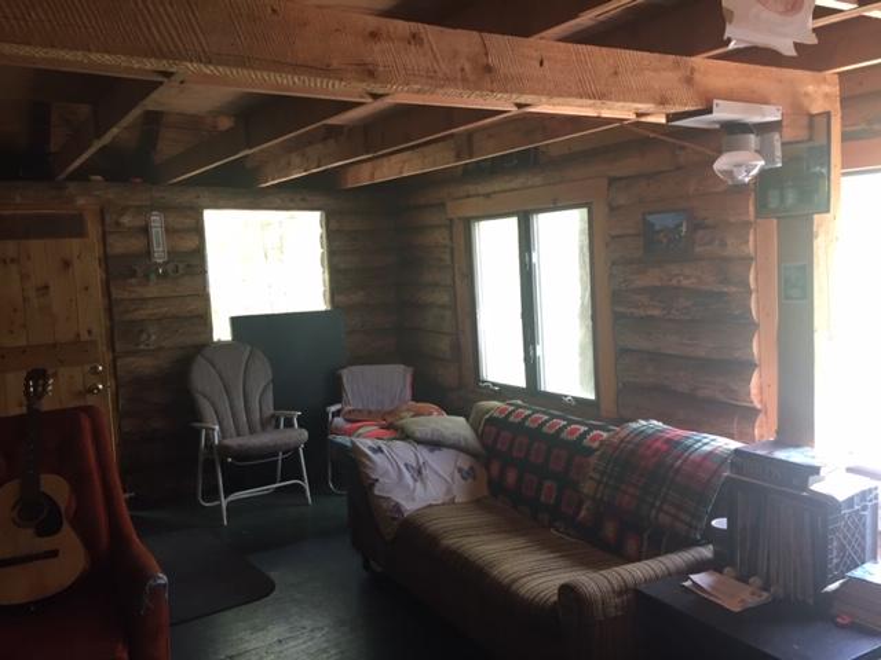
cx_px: 440
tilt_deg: -7.6
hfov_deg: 61.7
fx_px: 738
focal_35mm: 29
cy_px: 330
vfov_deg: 48.2
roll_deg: +1.6
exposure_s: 1/30
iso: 80
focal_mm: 4.15
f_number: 2.2
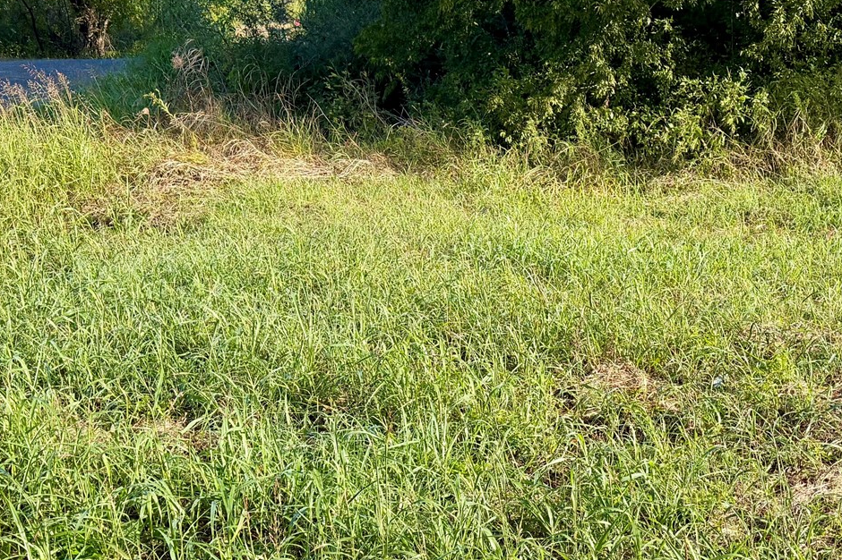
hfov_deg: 38.7
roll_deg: +0.2
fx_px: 1192
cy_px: 416
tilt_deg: -17.1
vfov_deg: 26.2
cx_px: 520
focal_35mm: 51
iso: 100
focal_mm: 6.76
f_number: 1.78
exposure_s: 1/1337
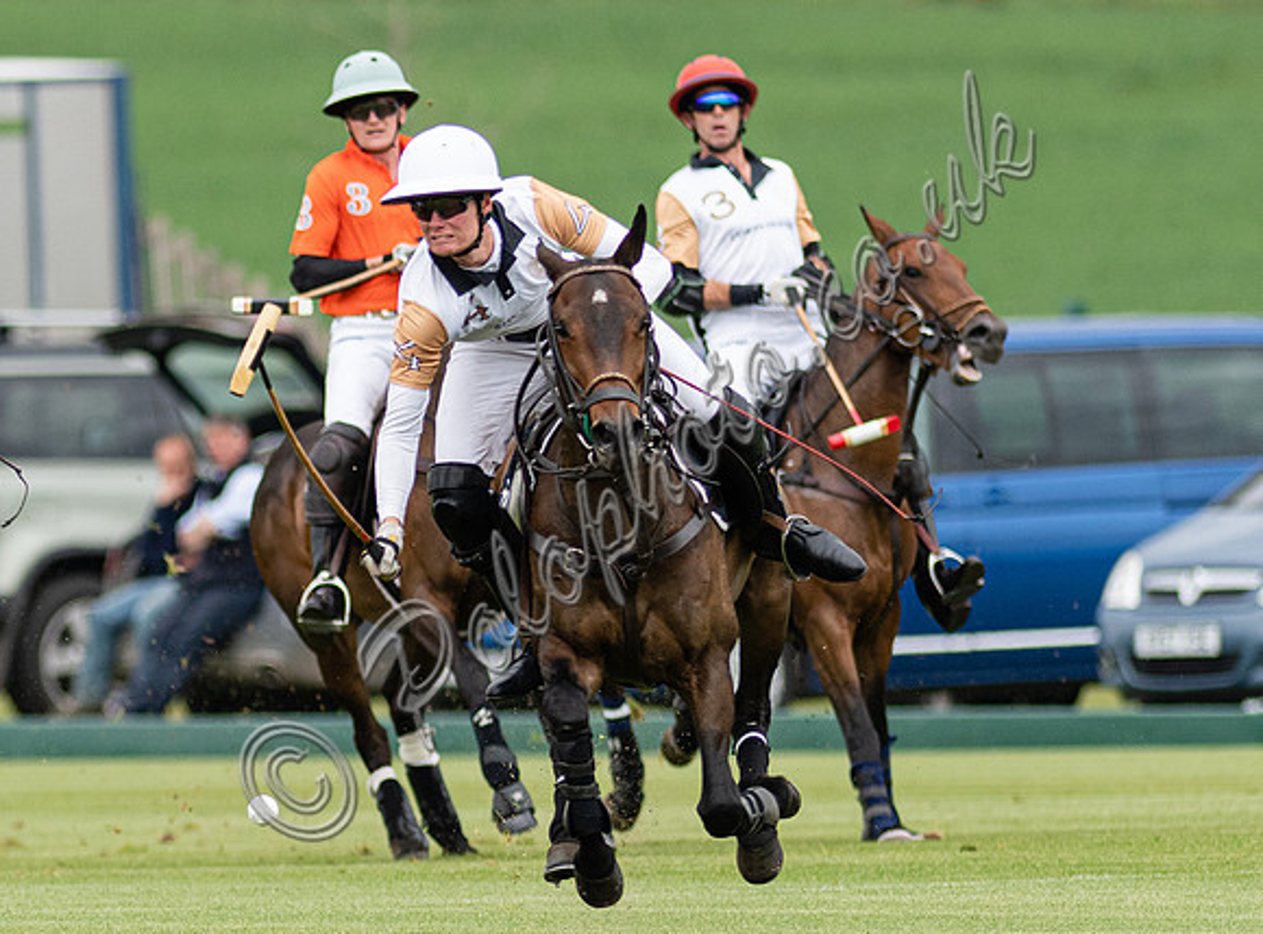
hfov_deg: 2.0
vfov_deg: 1.5
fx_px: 35352
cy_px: 456
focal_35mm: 974
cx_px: 256
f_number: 2.8
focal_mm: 300
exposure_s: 1/2000
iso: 400
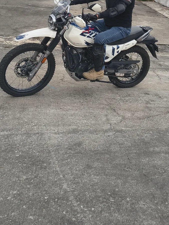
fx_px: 345
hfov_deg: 27.4
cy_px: 10
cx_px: 108
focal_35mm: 53
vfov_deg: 33.6
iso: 101
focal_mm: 5.56
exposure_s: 1/907
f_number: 1.8
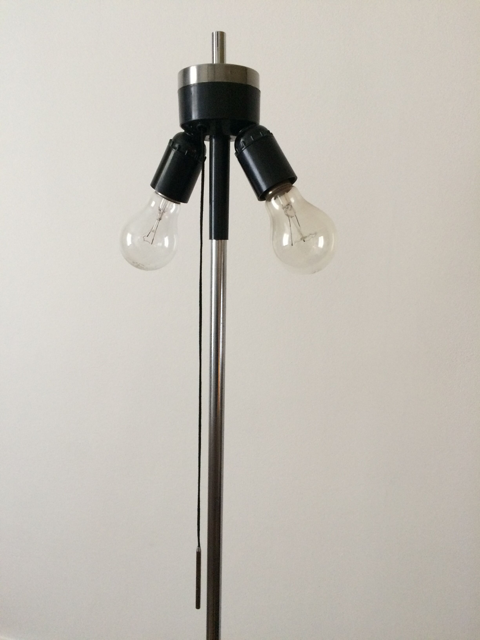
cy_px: 320
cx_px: 240
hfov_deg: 48.2
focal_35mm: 29
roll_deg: -0.8
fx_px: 536
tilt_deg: -9.5
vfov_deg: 61.7
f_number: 2.2
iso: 250
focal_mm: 4.15
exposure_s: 1/33
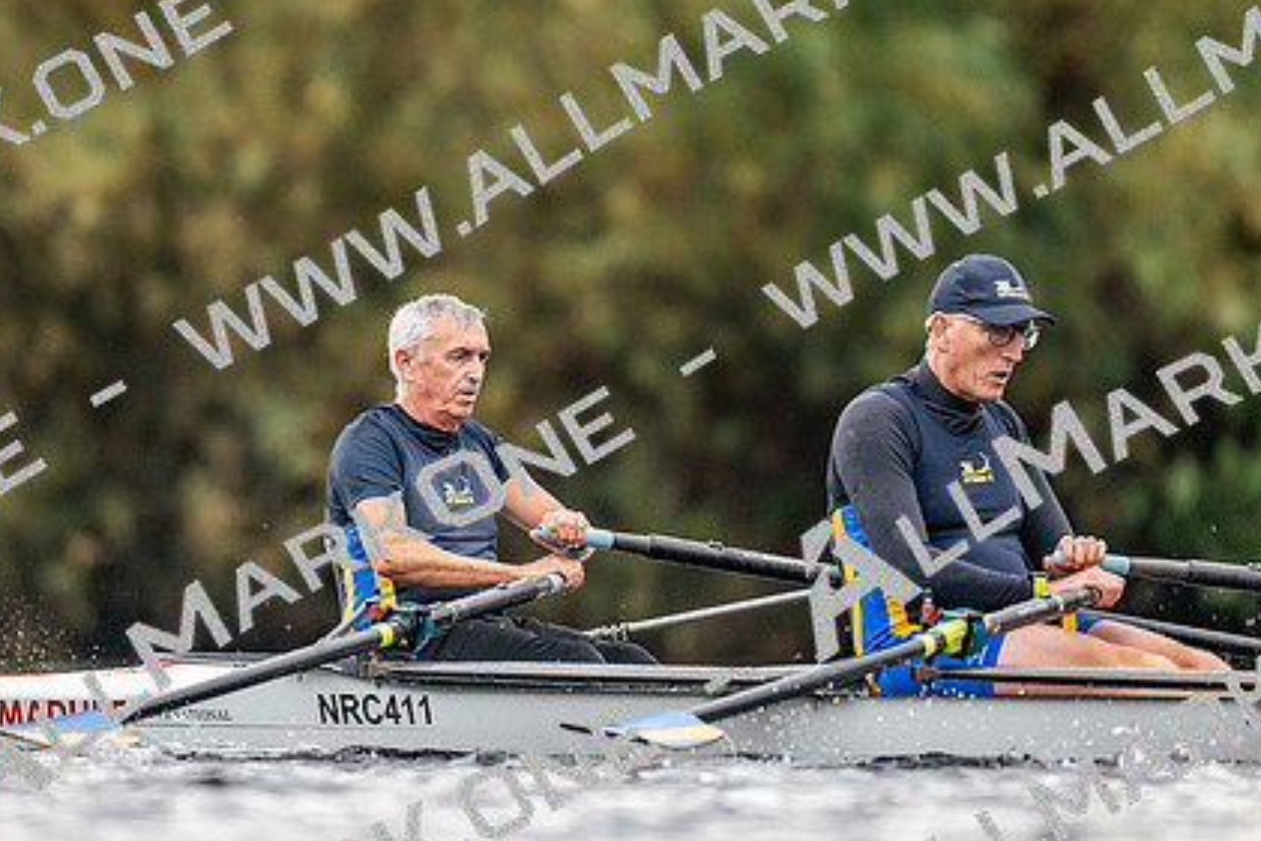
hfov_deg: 2.5
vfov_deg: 1.7
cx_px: 545
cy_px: 379
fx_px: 28941
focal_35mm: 826
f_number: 4
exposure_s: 1/2500
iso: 3200
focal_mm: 600
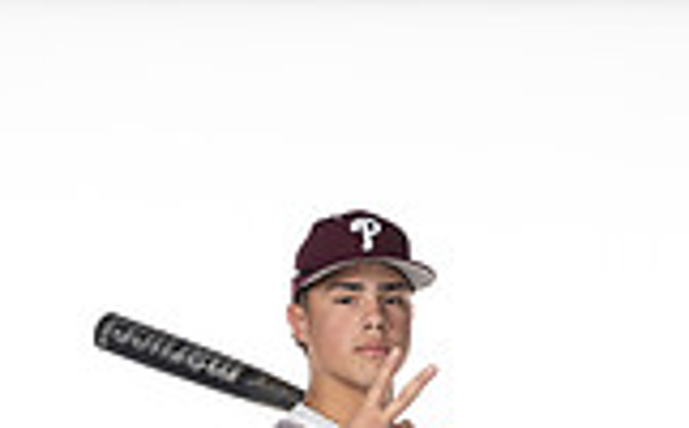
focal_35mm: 140
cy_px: 924
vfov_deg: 8.7
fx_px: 2624
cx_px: 308
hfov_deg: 15.0
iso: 400
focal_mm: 49
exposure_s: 1/250
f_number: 6.3
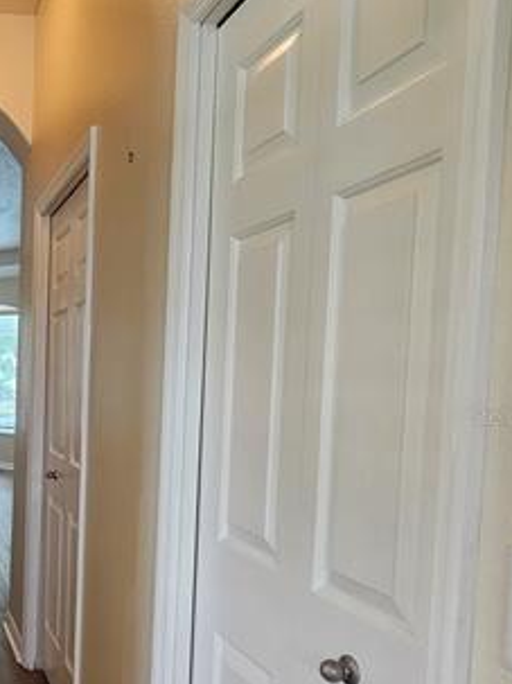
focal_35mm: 33
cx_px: -77
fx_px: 651
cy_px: 415
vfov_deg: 54.9
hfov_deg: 35.4
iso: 125
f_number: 2.2
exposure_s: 1/60
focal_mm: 2.2
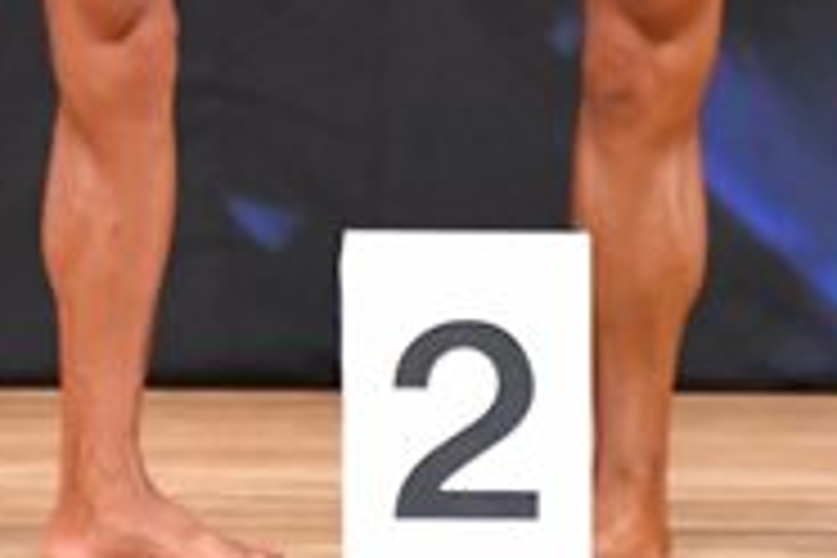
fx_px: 27619
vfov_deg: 1.2
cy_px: -459
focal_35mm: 1188
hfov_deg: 1.7
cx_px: -16
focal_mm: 190
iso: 6400
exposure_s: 1/400
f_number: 5.6
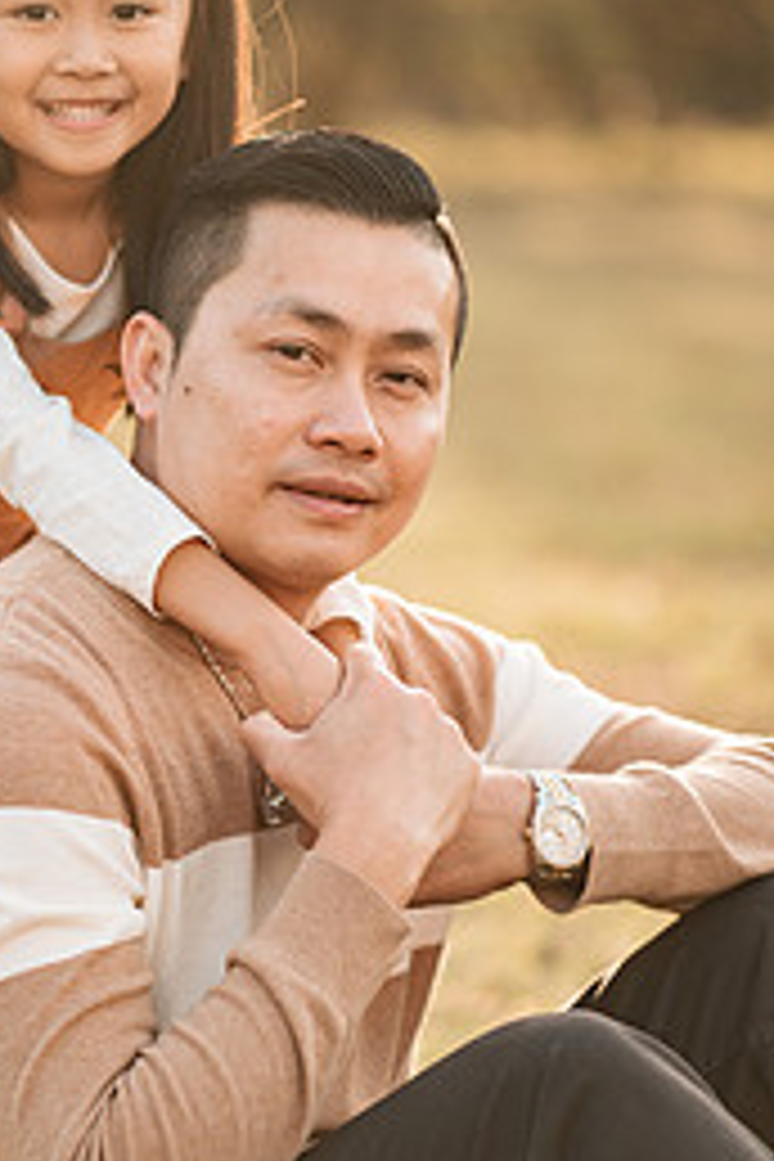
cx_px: 176
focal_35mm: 148
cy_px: 522
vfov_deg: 13.9
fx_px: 4773
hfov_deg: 9.3
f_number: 2
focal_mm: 85
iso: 100
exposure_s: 1/640
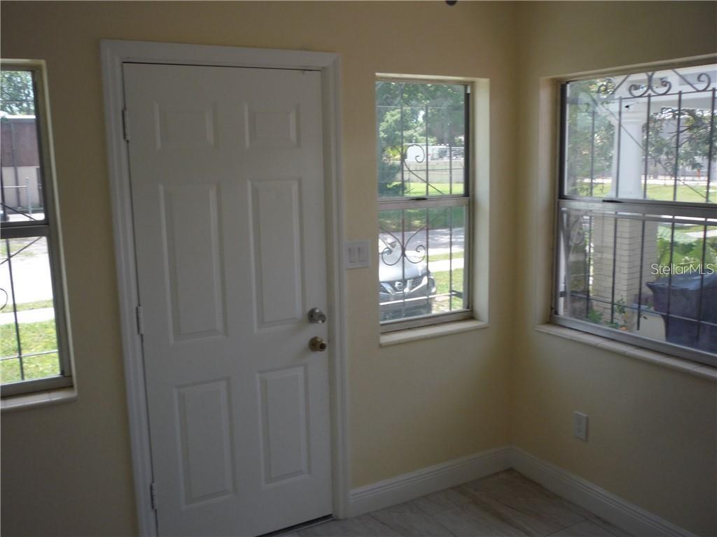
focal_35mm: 32
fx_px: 663
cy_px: 268
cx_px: 358
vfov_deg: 44.2
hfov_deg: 56.8
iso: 100
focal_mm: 5.2
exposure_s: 1/200
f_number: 3.3
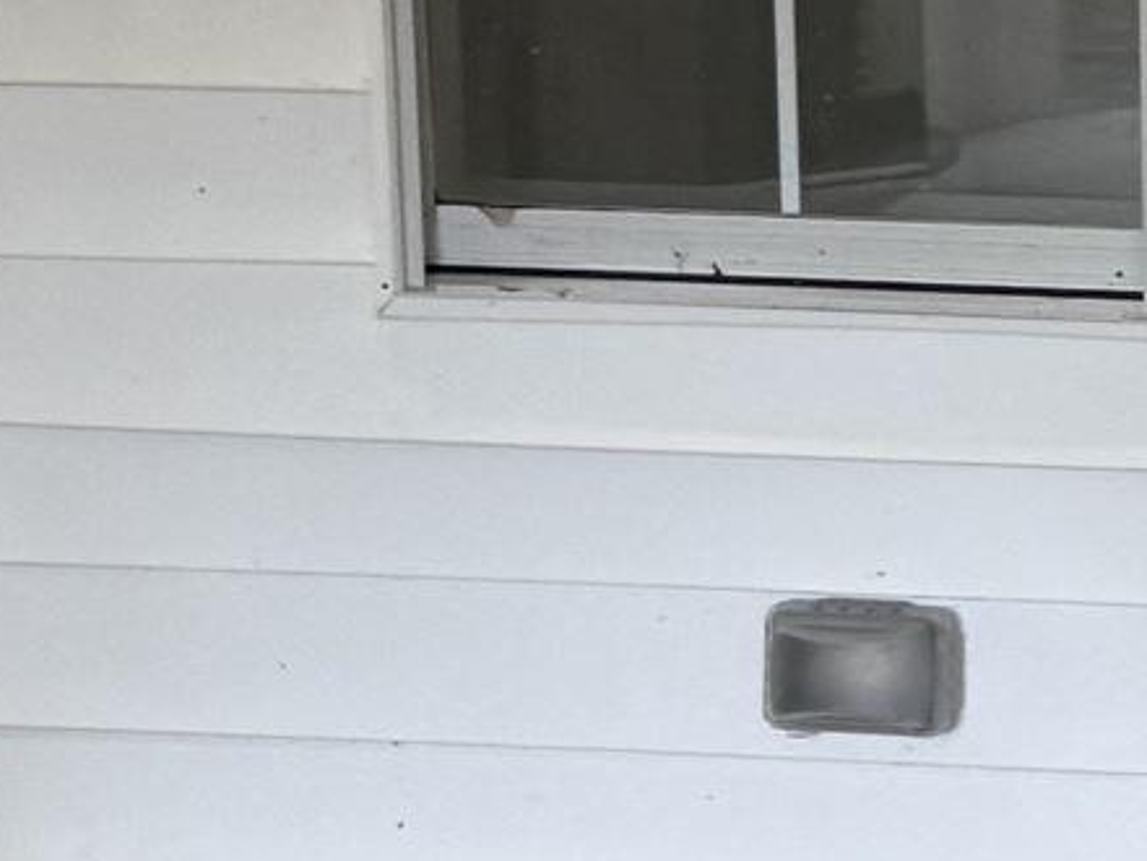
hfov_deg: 11.6
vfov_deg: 8.9
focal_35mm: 167
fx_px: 5535
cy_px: 140
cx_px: 1355
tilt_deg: -11.2
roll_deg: +0.6
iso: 200
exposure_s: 1/60
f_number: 1.78
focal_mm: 6.76
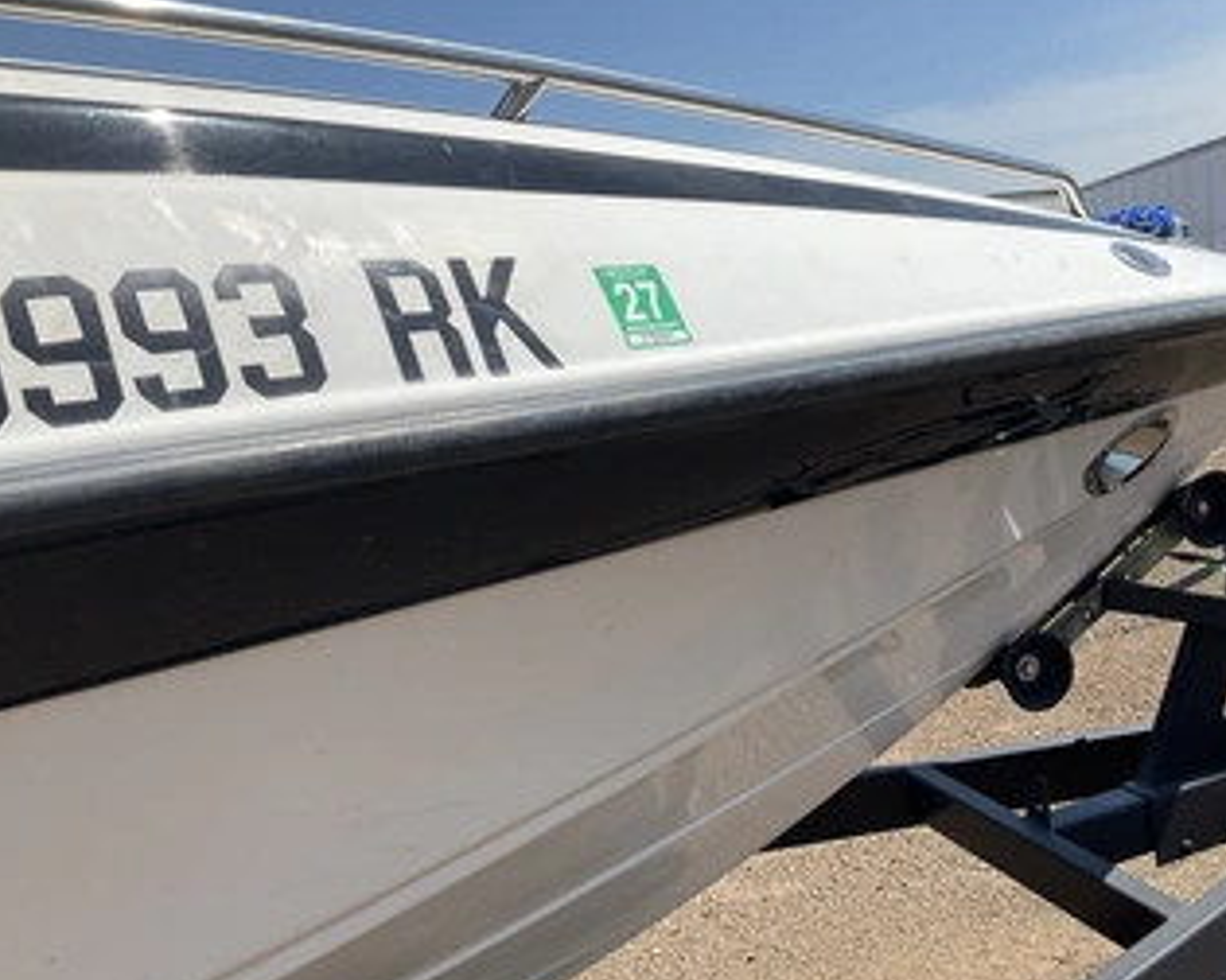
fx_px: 1306
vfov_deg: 41.1
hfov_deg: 50.0
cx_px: 736
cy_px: 529
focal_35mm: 36
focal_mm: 3
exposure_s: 1/2141
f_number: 1.8
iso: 25
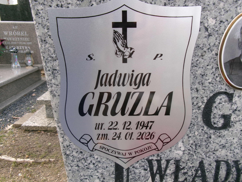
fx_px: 196
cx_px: 121
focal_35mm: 28
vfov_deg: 49.7
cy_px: 91
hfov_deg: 63.4
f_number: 3.9
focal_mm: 5.1
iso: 100
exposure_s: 1/100
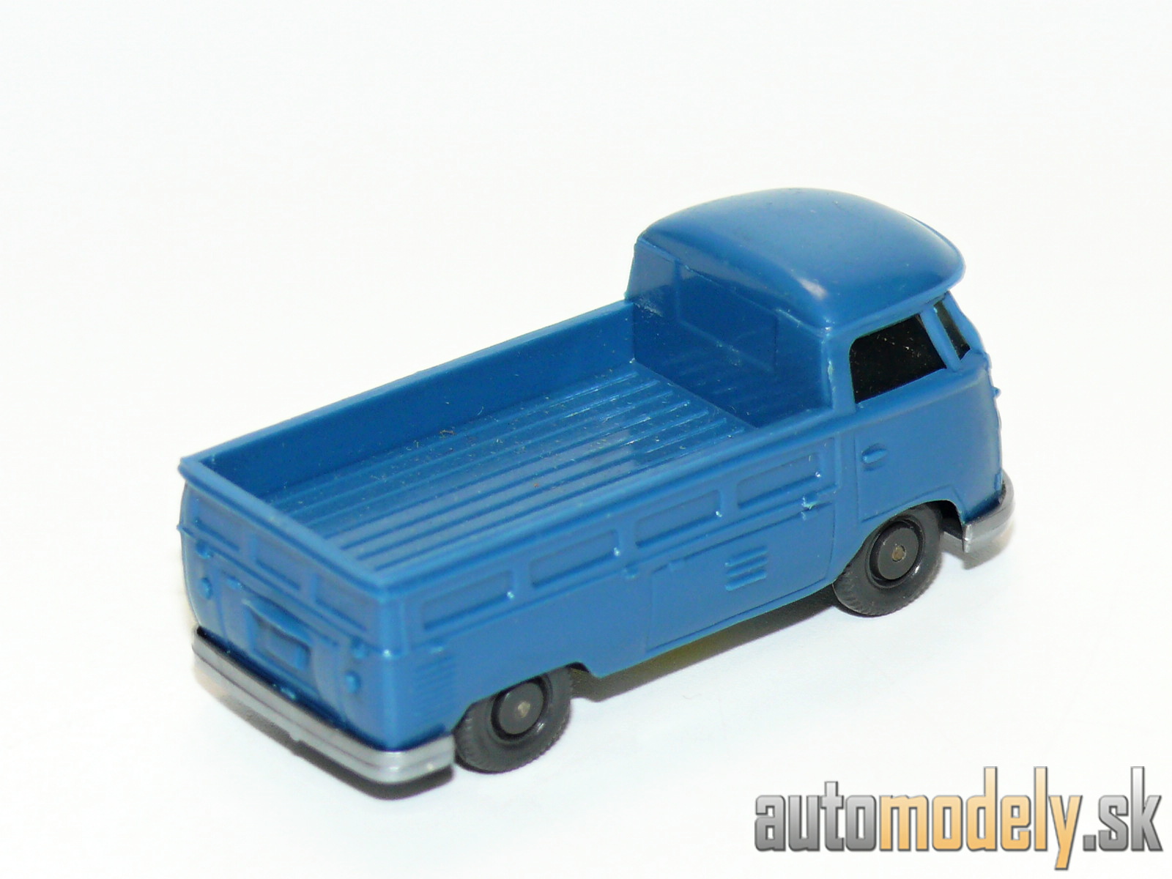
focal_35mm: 171
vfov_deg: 8.7
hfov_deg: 11.6
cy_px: 440
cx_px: 586
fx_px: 5790
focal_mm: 20.3
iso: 100
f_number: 4
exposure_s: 1/30
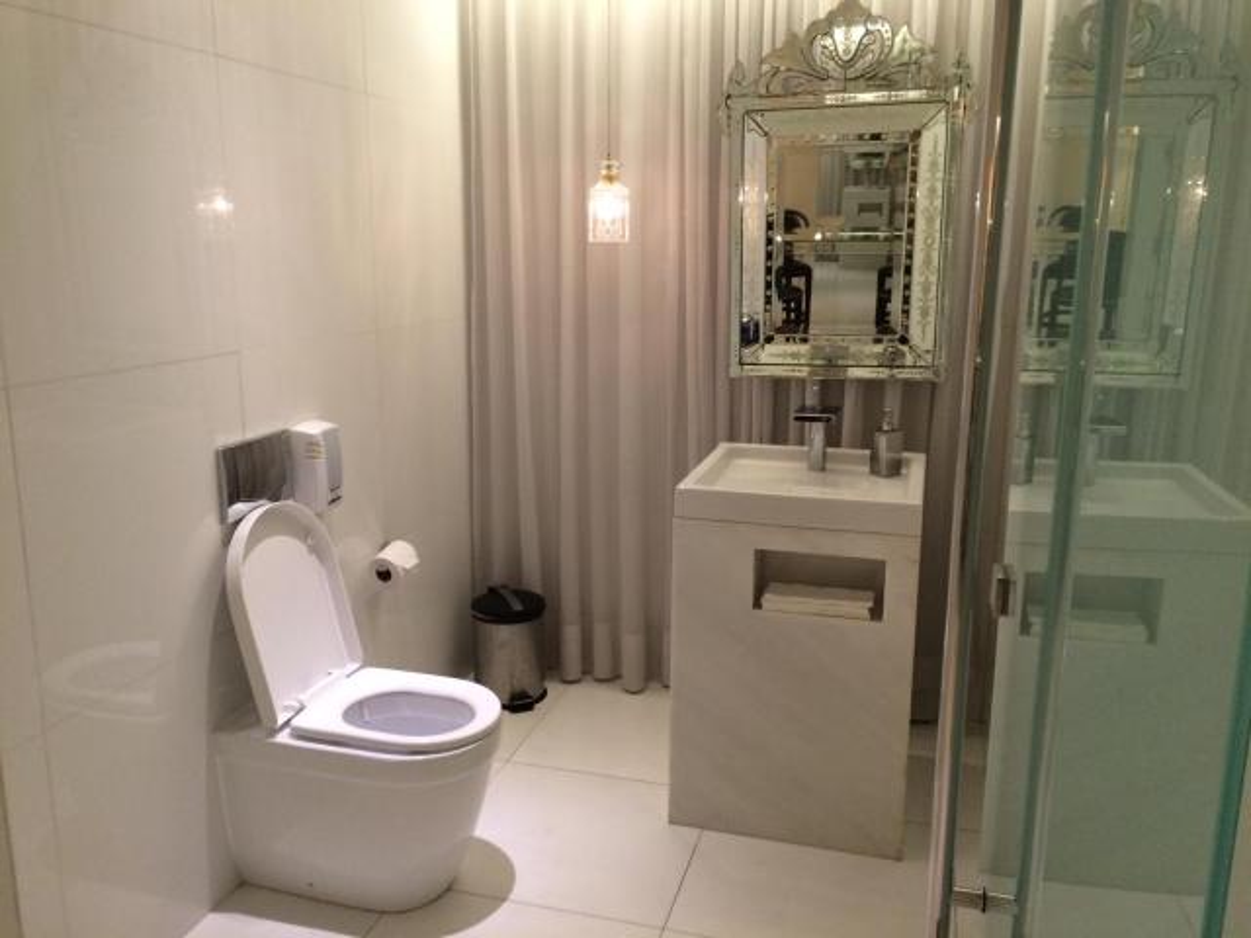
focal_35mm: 29
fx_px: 1048
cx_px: 626
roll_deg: +0.9
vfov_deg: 48.2
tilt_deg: -14.4
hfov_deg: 61.7
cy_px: 469
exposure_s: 1/30
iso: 125
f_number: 2.2
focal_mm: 4.15
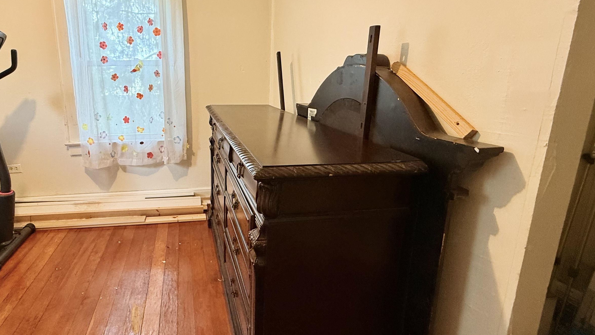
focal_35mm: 20
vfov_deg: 55.7
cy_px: 143
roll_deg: +0.5
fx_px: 316
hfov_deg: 84.9
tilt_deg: -12.0
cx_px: 223
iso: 400
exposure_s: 1/60
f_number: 2.2
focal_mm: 2.22
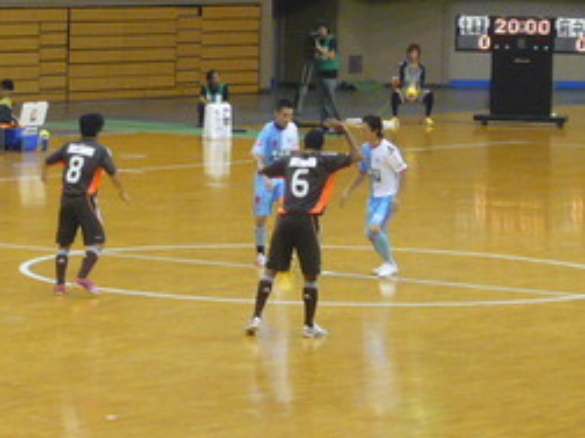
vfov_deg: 6.8
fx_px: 3684
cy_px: 129
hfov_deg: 9.1
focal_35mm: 218
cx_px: 207
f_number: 4.4
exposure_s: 1/40
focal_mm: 13.6
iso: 400
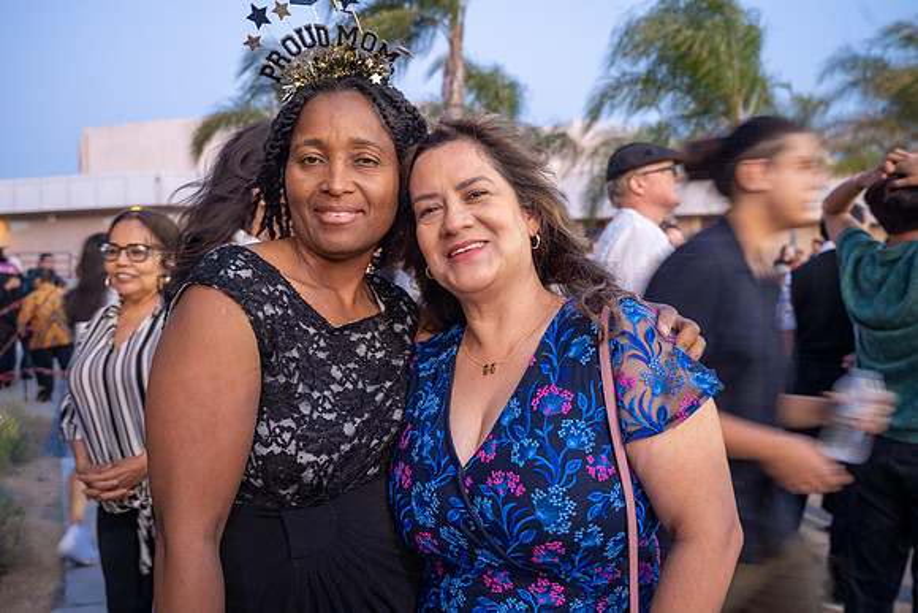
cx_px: 459
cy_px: 306
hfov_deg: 61.9
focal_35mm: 30
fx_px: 765
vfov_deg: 43.6
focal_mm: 30
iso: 1000
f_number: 4
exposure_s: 1/30
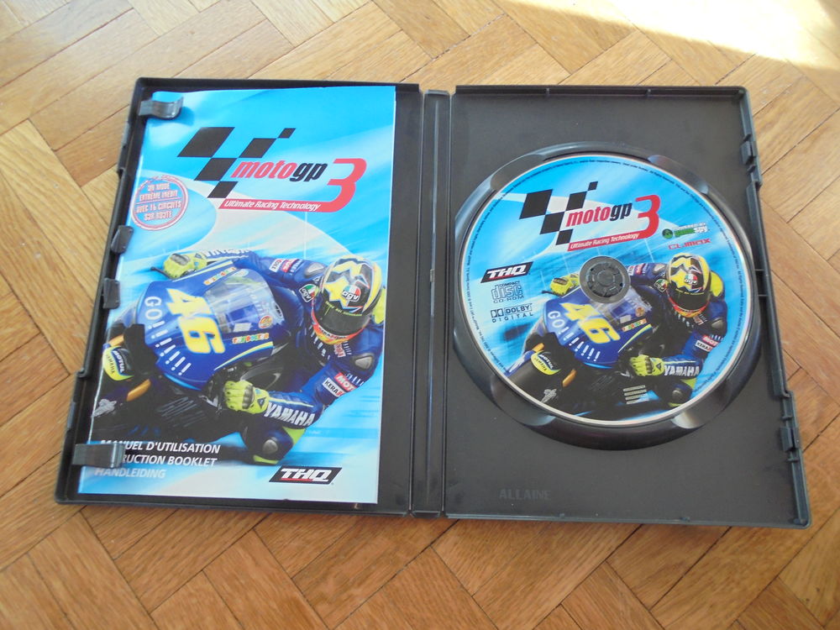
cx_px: 420
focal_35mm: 26
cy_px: 315
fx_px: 631
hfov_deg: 67.3
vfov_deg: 53.1
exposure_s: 1/30
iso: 250
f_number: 3.5
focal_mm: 4.6
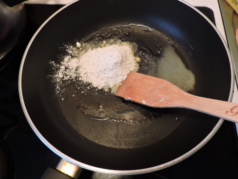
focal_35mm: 24
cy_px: 90
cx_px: 119
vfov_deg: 56.8
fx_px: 165
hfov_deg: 71.6
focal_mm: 4.3
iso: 400
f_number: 3
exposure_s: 1/13
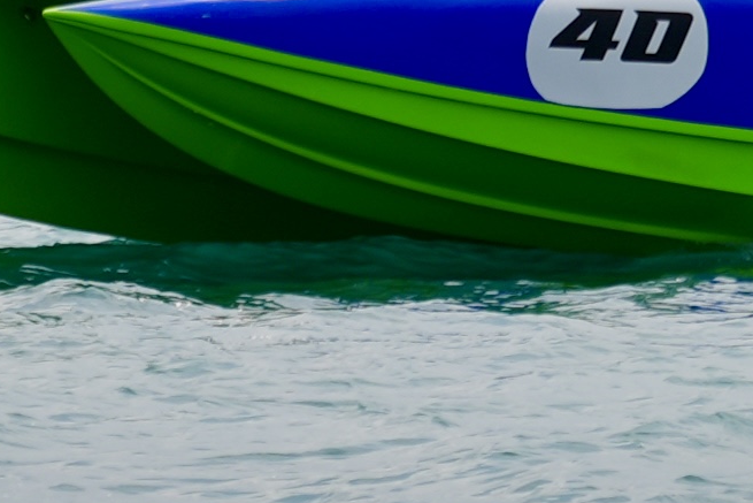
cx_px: 1213
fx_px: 27321
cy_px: -152
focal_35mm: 1306
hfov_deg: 1.6
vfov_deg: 1.1
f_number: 5.6
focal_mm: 206.5
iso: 80
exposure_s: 1/640
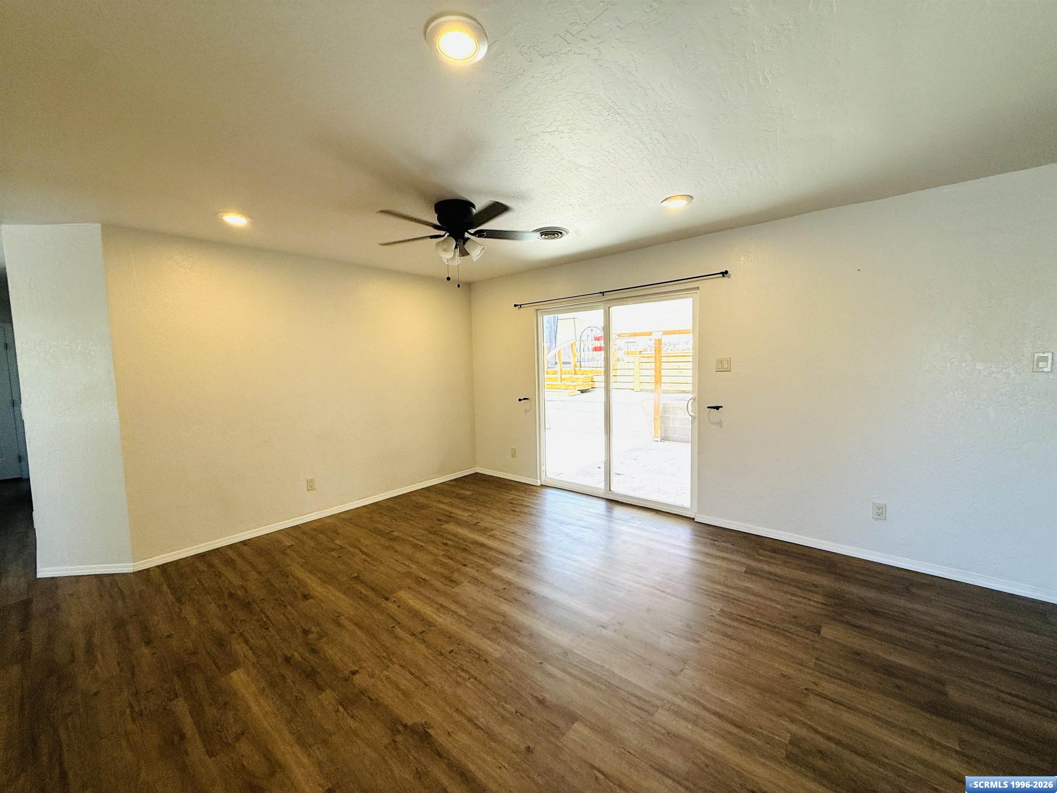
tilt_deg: -4.6
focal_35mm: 14
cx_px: 528
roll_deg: +1.0
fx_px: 427
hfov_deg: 102.1
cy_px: 396
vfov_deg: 85.7
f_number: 2.2
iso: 64
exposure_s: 1/165
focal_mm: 2.22
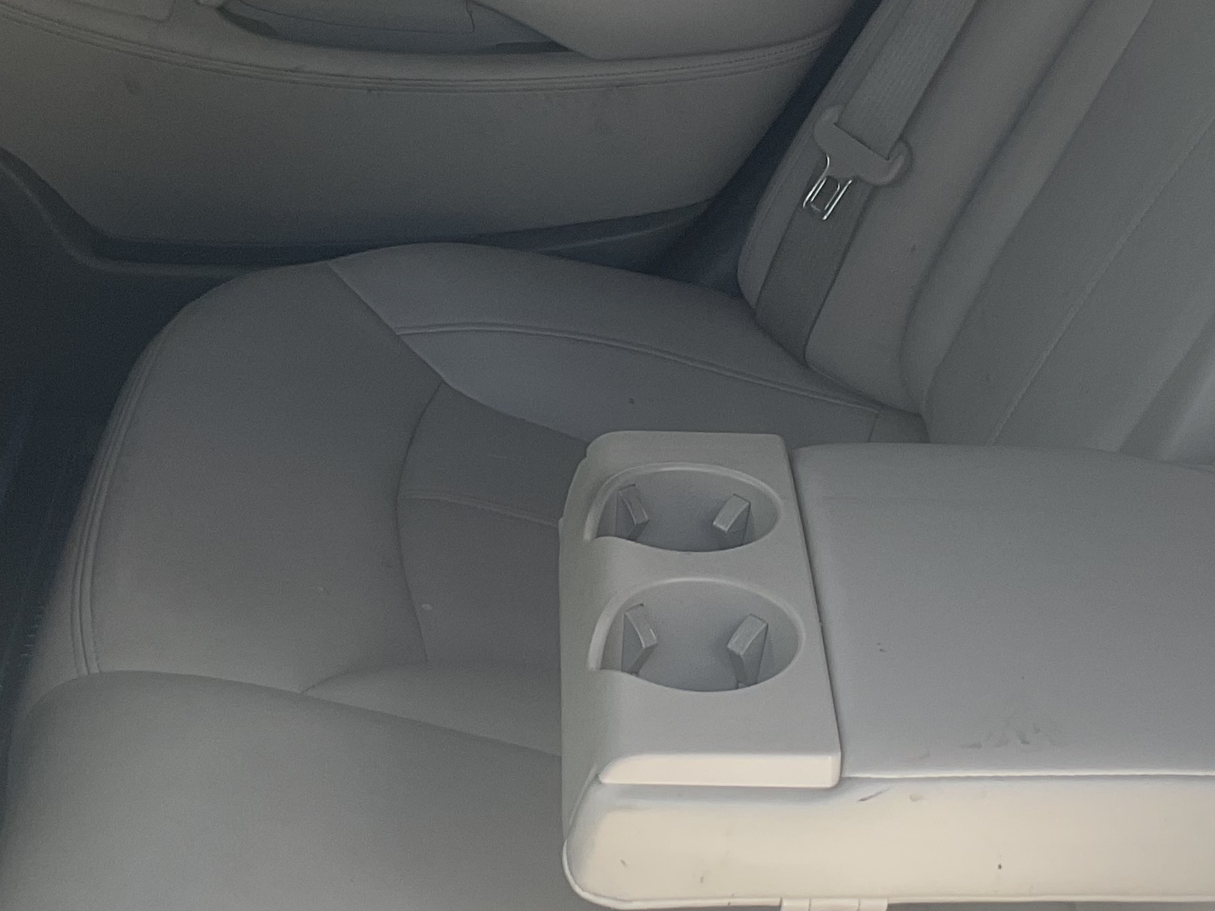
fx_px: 2527
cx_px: 786
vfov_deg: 20.4
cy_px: 524
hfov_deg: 26.9
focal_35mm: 72
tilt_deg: -30.4
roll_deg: -7.1
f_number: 1.8
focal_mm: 3
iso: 16
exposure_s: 1/125
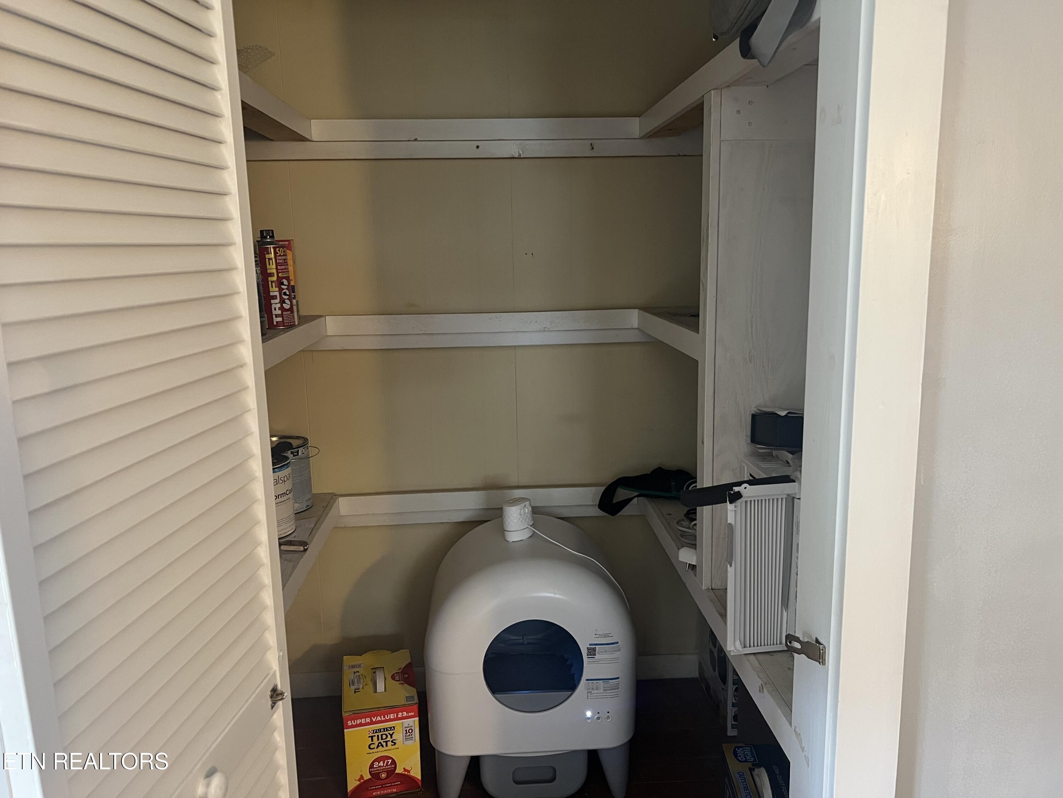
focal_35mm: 26
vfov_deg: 53.1
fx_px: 798
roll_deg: +1.5
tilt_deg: -10.8
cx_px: 532
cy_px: 399
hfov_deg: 67.3
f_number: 1.5
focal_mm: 5.7
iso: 320
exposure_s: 1/60
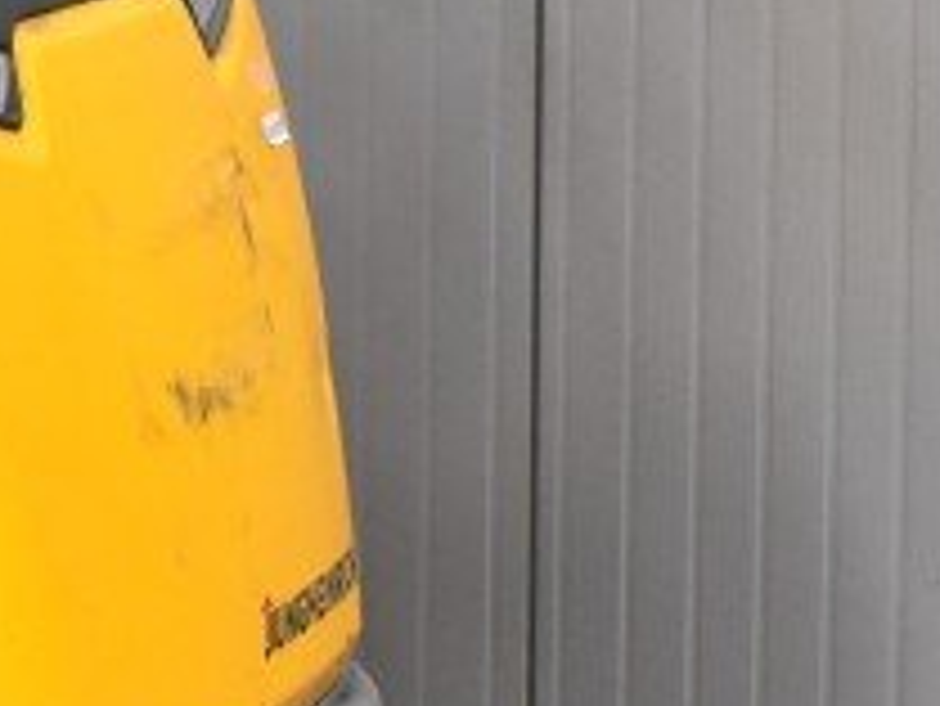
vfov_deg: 6.4
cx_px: -639
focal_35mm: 232
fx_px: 6304
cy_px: 45
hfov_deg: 8.3
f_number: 5.6
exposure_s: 1/40
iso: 1600
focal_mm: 28
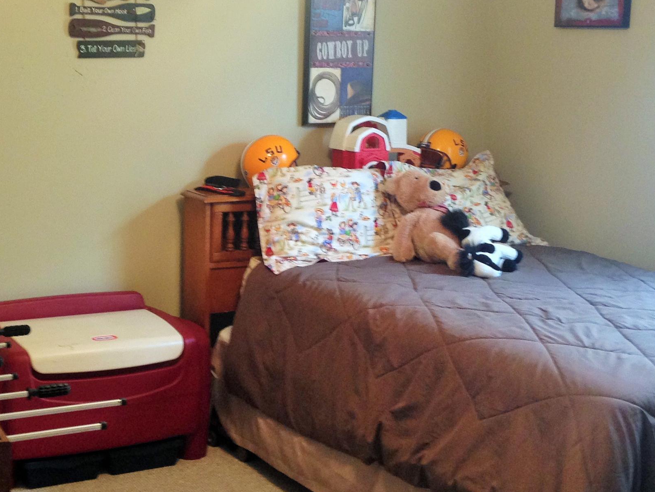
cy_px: 216
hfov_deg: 31.0
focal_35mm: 62
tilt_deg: -9.9
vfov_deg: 23.6
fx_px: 1173
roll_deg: -0.4
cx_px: 226
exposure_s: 1/20
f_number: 2.4
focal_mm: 4.12
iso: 125
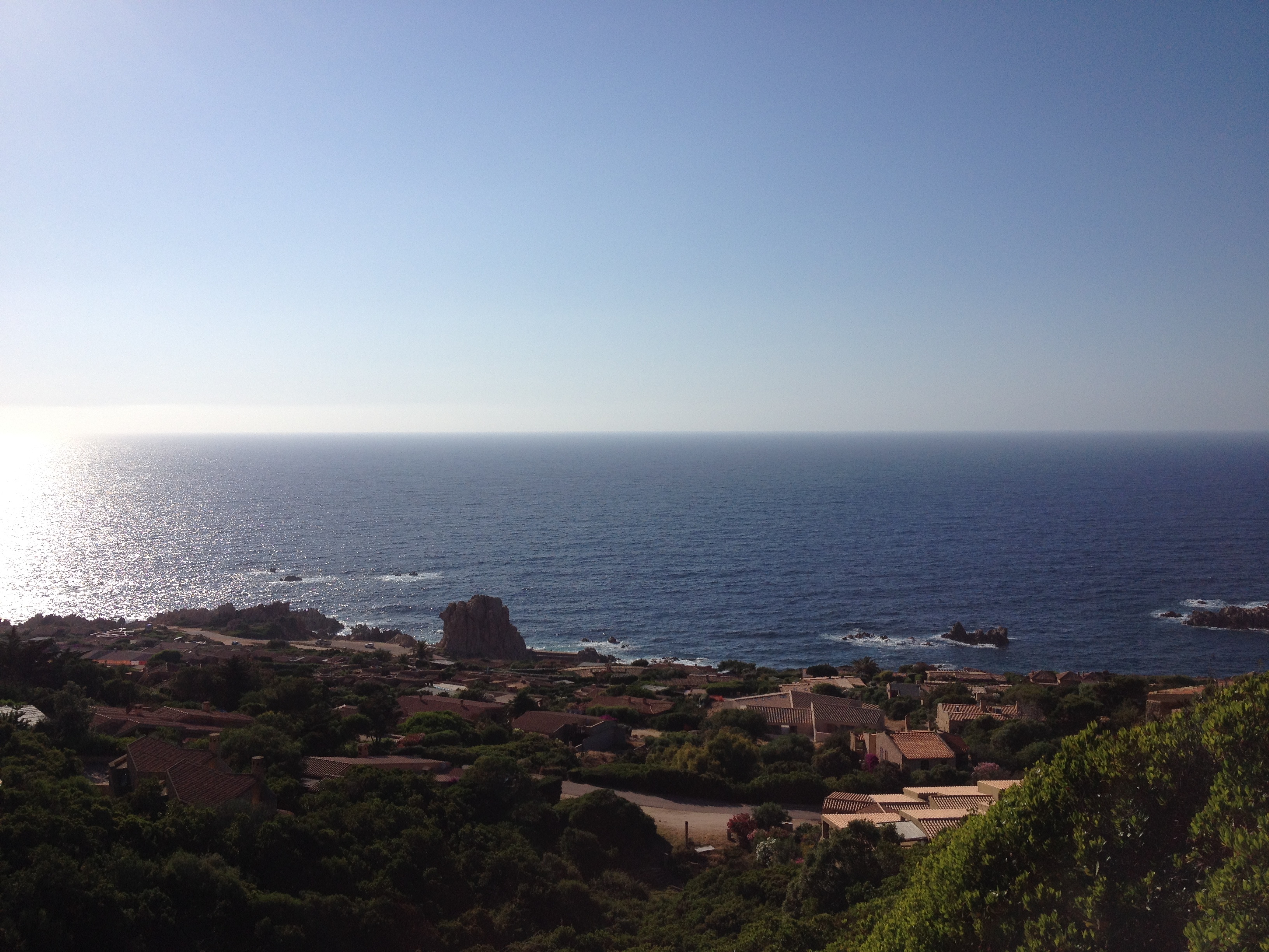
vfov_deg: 40.7
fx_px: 1283
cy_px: 476
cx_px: 634
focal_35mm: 35
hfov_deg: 52.6
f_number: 2.4
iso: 50
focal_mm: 4.28
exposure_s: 1/5025
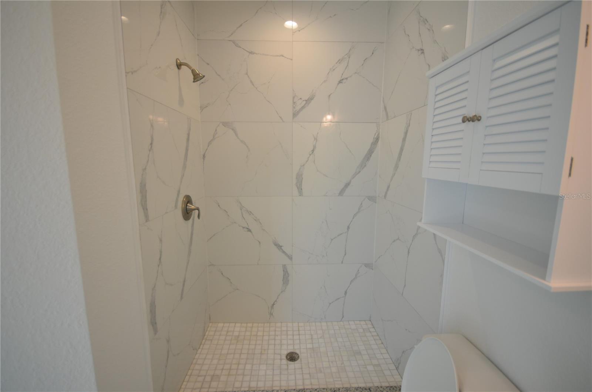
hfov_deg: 100.5
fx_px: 246
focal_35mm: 15
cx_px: 296
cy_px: 196
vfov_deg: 77.0
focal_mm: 10
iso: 400
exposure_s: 1/80
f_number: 4.5
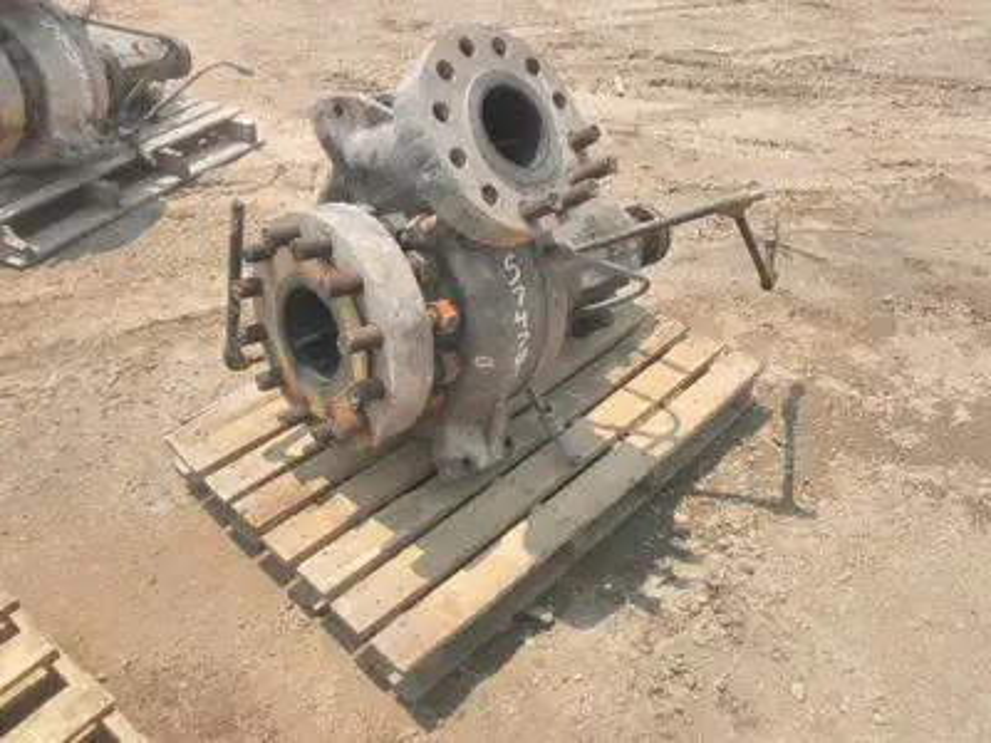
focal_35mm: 28
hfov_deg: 63.4
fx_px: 802
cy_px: 372
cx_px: 496
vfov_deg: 49.7
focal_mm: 5
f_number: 8.5
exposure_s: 1/100
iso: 64
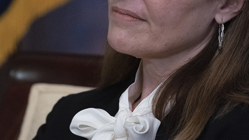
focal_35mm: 445
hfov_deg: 4.9
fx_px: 2938
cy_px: 9
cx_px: 92
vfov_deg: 2.7
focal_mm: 248
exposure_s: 1/100
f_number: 5
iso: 3200
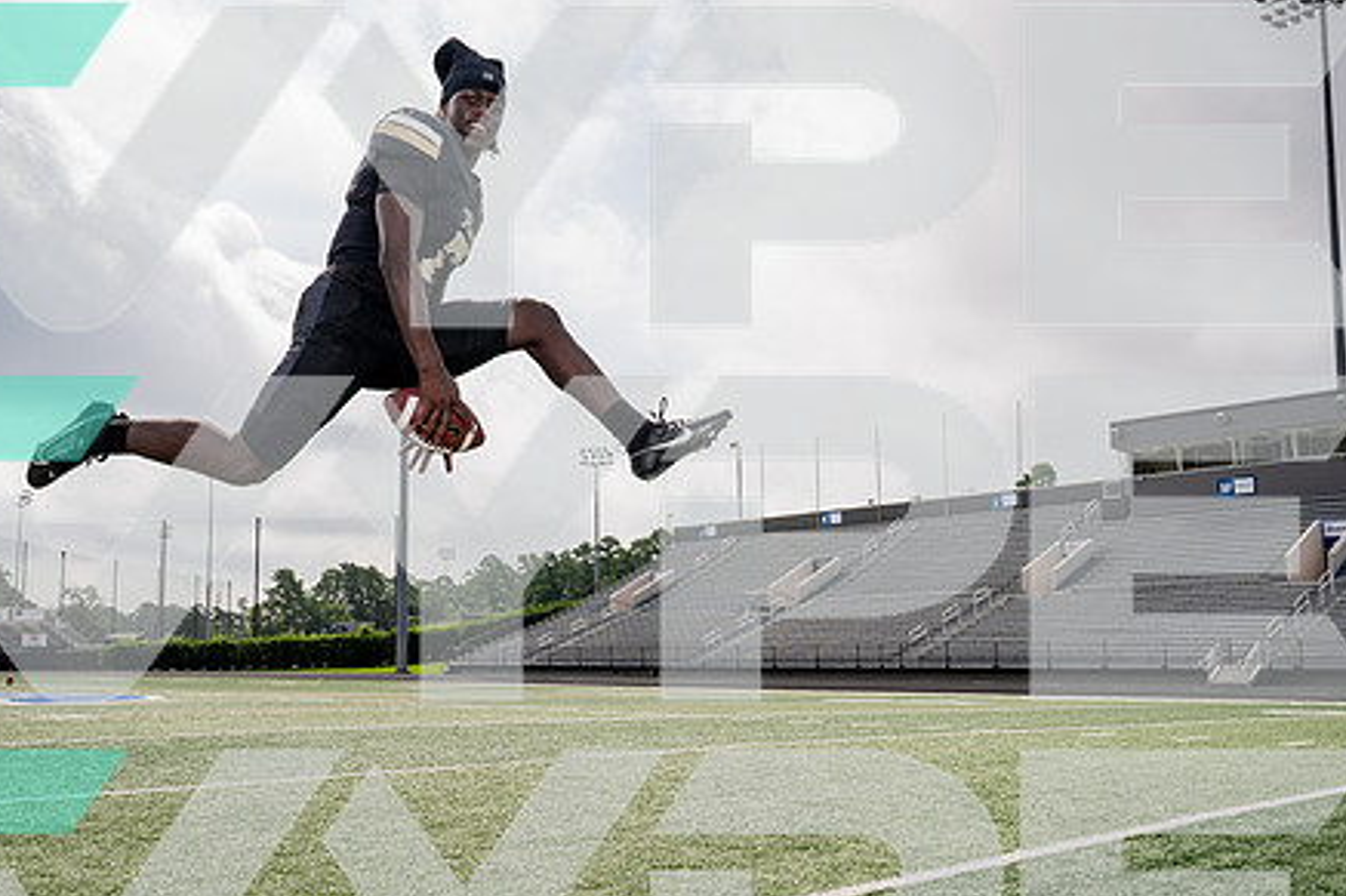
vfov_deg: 38.7
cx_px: 601
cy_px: 540
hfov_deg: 55.7
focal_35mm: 34
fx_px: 1271
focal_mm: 24
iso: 320
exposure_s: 1/1600
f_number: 6.3
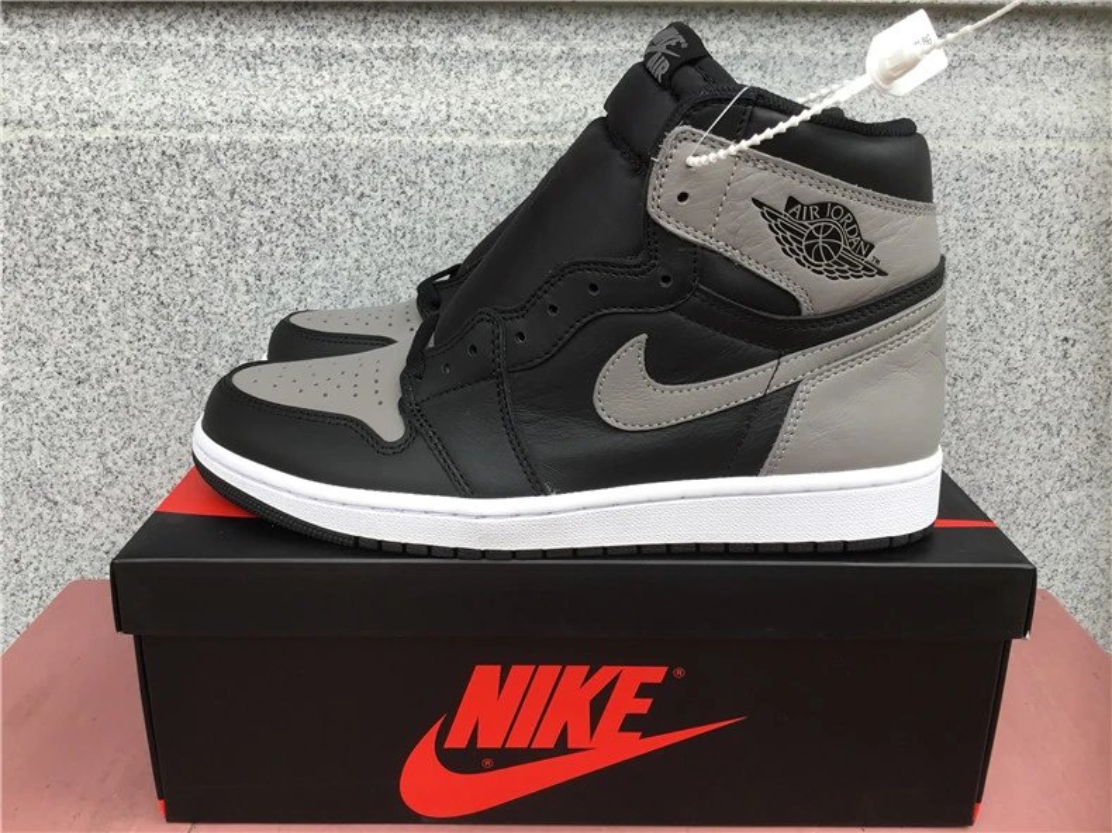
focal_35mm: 31
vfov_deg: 45.4
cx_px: 556
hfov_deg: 58.4
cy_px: 416
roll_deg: -0.3
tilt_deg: -18.9
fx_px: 996
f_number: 2.4
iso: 25
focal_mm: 3.3
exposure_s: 1/151
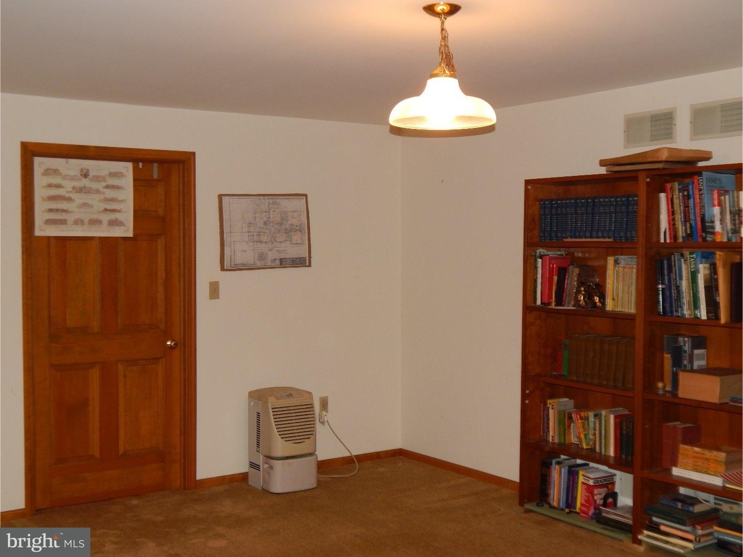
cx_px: 372
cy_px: 278
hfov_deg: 43.9
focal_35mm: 43
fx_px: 923
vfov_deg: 33.6
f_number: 3.6
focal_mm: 7.7
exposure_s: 1/30
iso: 200
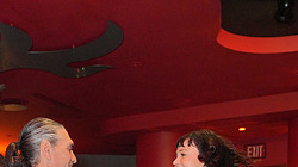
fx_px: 576
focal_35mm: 73
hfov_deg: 28.9
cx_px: 108
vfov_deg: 14.1
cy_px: 327
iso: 4000
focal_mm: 30
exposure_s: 1/200
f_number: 4
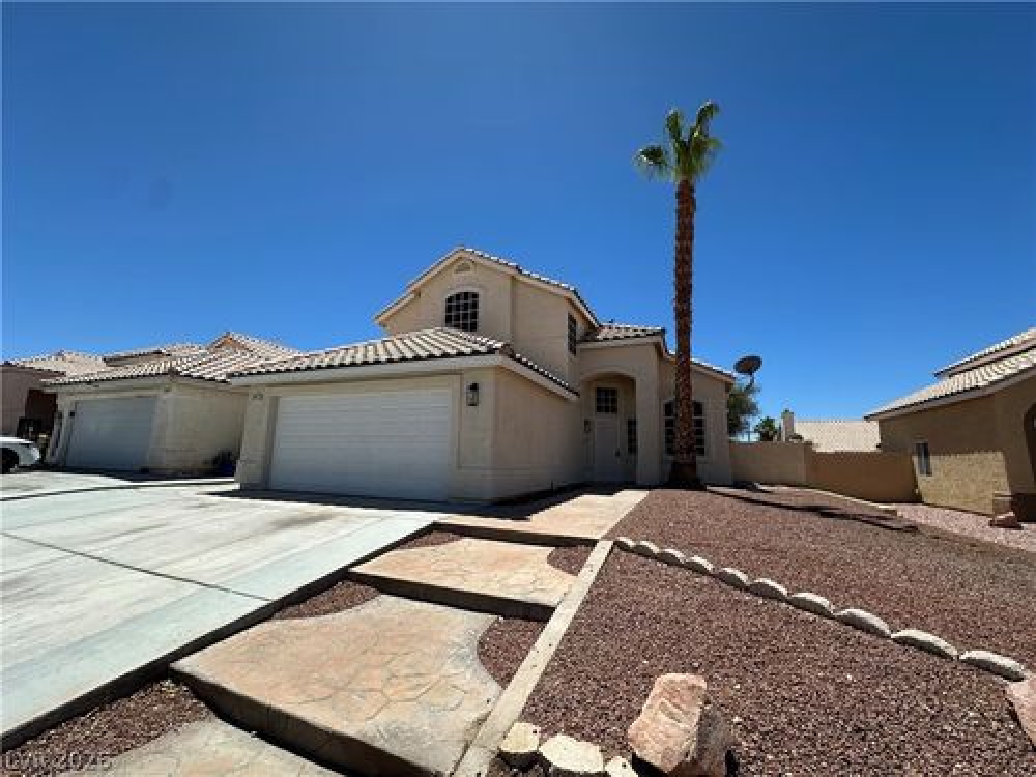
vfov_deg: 85.7
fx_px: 419
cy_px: 388
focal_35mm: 14
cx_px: 518
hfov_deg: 102.1
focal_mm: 2.22
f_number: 2.2
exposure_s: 1/2564
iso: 50
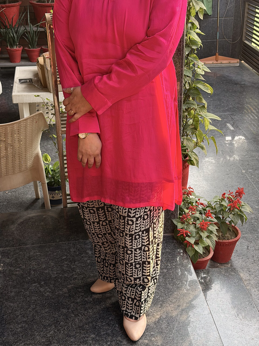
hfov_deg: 30.3
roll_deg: +1.1
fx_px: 479
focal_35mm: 48
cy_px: 173
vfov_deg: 39.7
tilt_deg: -27.0
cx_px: 130
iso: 80
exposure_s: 1/174
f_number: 1.78
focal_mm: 6.76
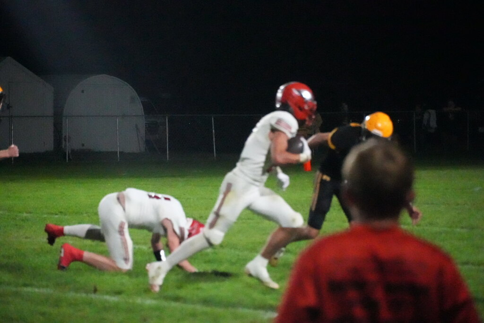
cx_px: 242
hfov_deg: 10.2
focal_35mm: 202
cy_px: 162
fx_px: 2724
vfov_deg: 6.8
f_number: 5.6
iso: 32000
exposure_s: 1/800
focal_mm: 135
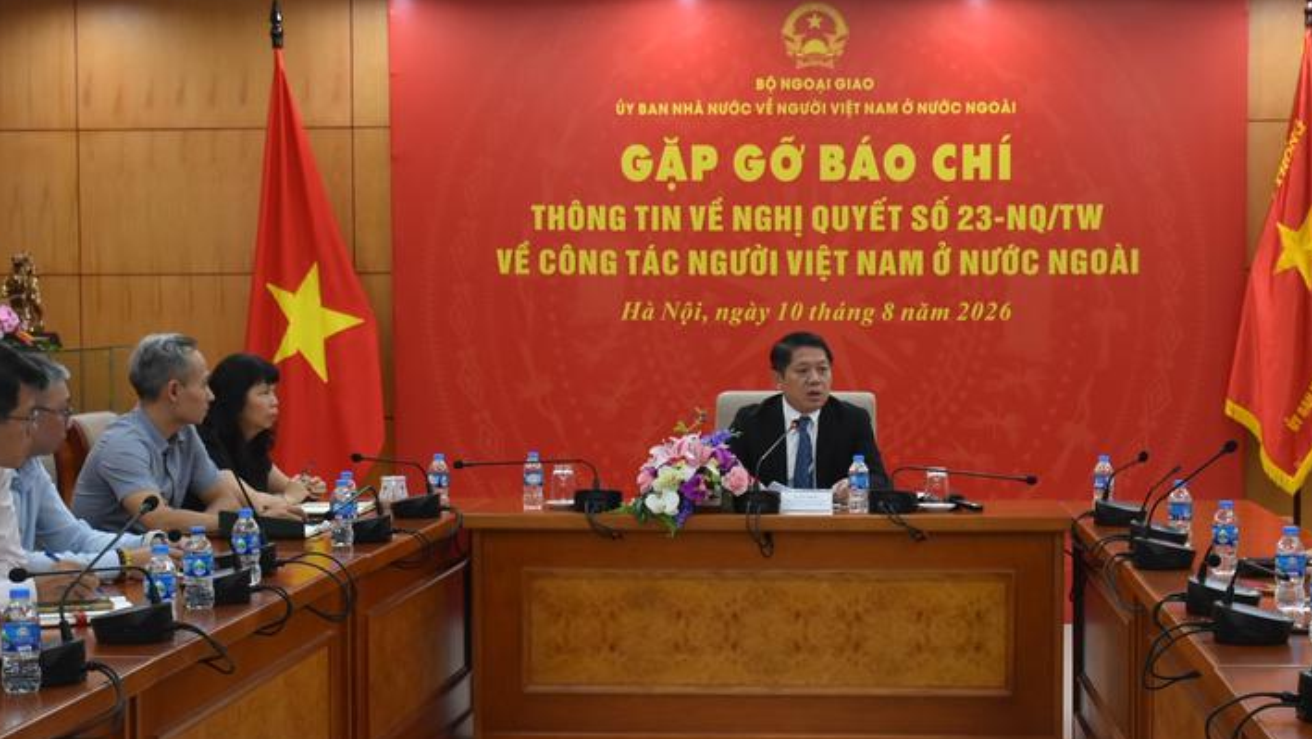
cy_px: 406
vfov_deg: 17.0
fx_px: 2470
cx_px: 798
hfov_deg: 29.7
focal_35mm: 71
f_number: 4
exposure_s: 1/60
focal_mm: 32
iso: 800
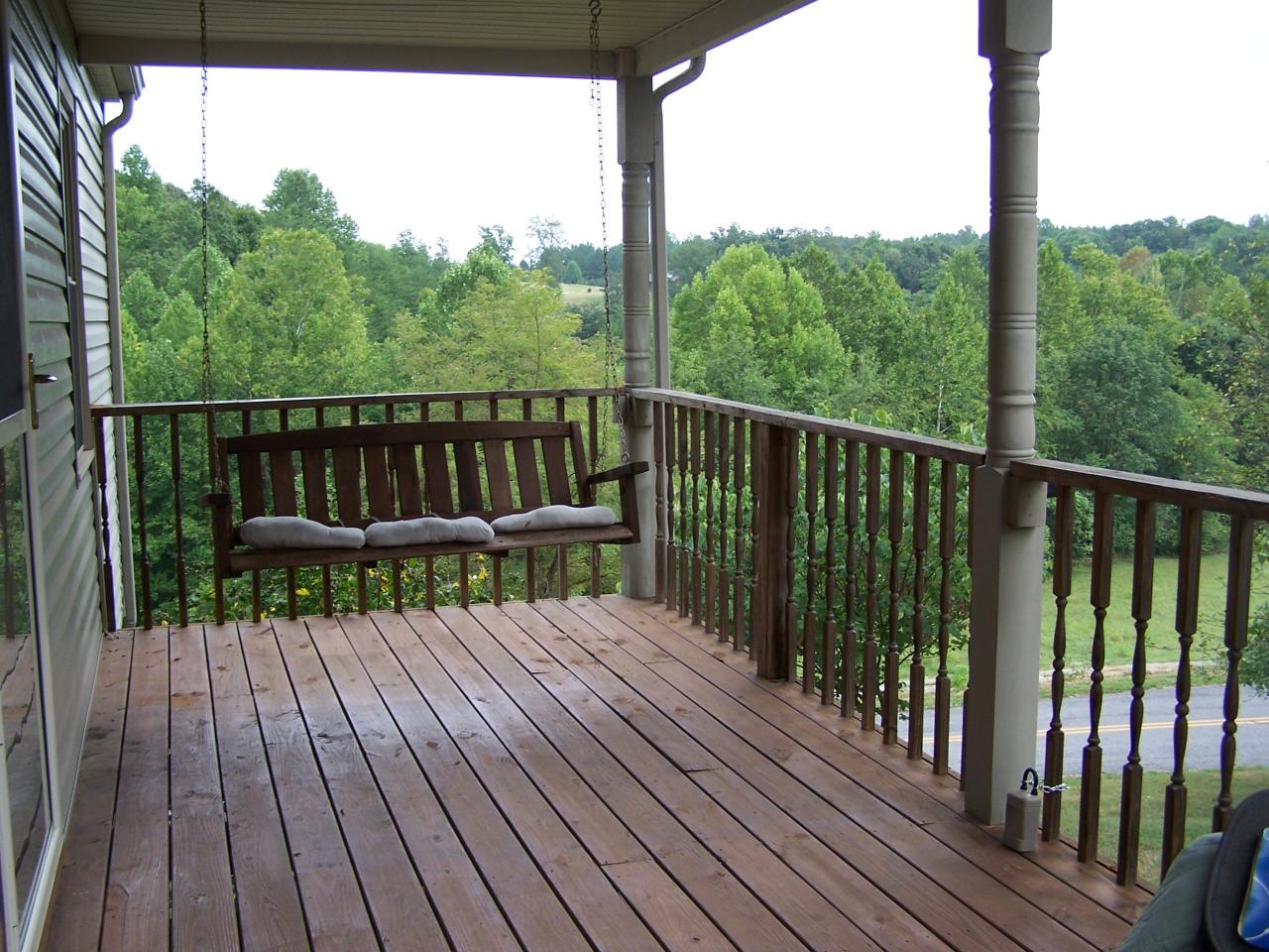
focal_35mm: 38
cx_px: 634
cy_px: 476
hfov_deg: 49.0
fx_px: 1393
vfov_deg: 37.7
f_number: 2.8
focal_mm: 6.3
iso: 80
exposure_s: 1/400
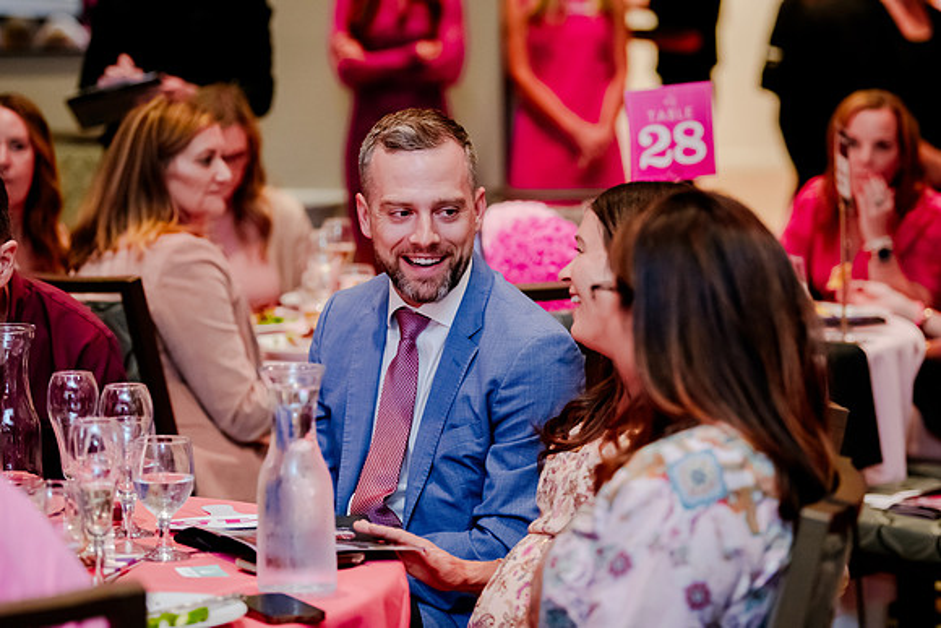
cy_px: 268
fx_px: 3415
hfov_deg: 15.7
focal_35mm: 131
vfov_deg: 10.5
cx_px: 540
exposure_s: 1/250
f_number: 2.8
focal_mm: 110
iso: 5000
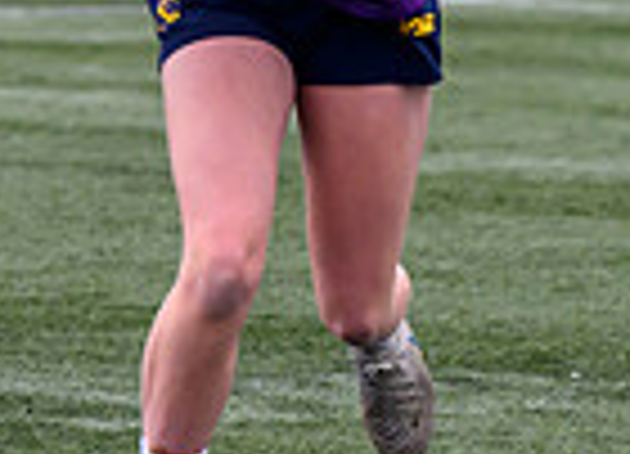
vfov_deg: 1.7
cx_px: -26
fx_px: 15727
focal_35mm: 876
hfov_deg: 2.3
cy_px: -11
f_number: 4
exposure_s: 1/2500
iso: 1250
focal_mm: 150
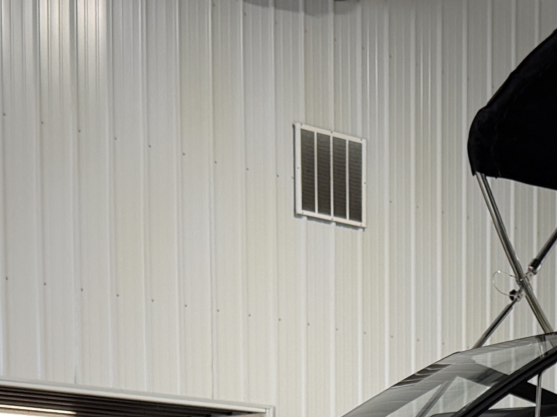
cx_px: 552
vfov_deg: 12.5
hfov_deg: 17.3
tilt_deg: -3.0
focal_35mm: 111
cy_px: 664
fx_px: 1786
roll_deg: +0.4
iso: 125
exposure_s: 1/120
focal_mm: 6.76
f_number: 1.78
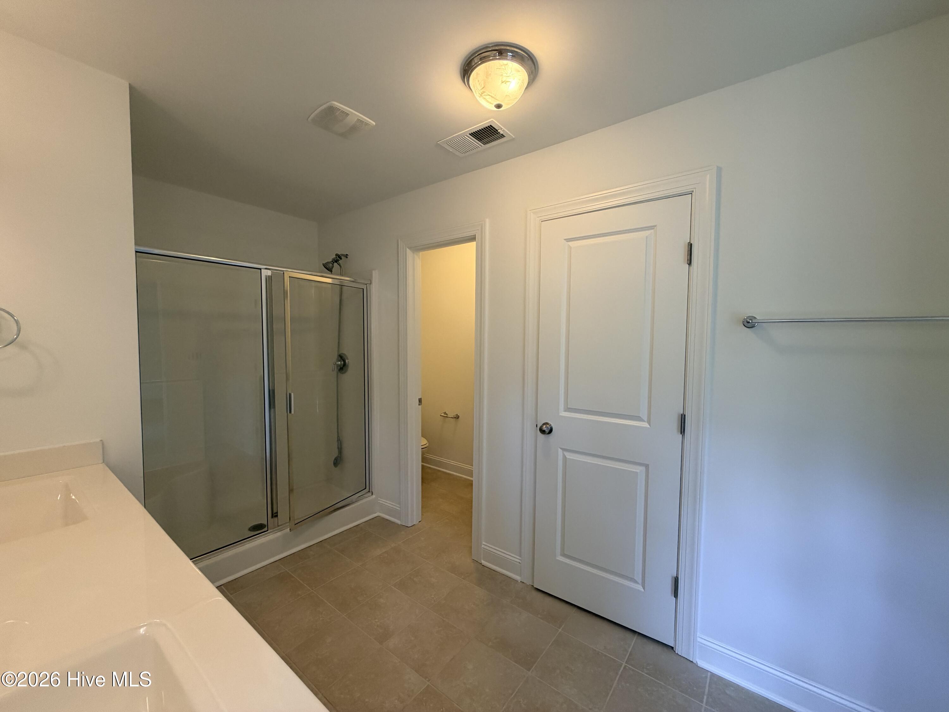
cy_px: 356
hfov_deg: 102.1
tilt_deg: -3.6
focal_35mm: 14
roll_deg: -0.3
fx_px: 384
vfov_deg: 85.7
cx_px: 474
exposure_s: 1/120
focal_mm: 2.22
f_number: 2.2
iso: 160
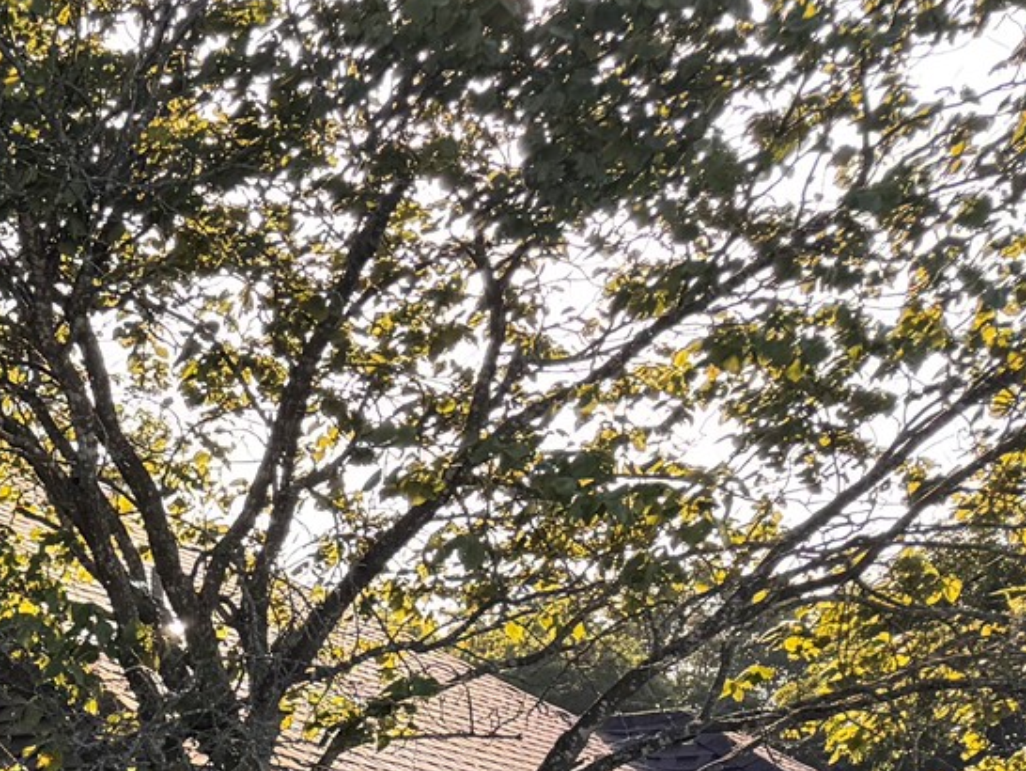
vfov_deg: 14.7
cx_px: -750
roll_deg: -0.1
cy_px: 1318
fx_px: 2669
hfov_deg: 17.9
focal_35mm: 90
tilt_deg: -5.2
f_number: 1.78
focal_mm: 6.76
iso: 80
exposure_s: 1/832
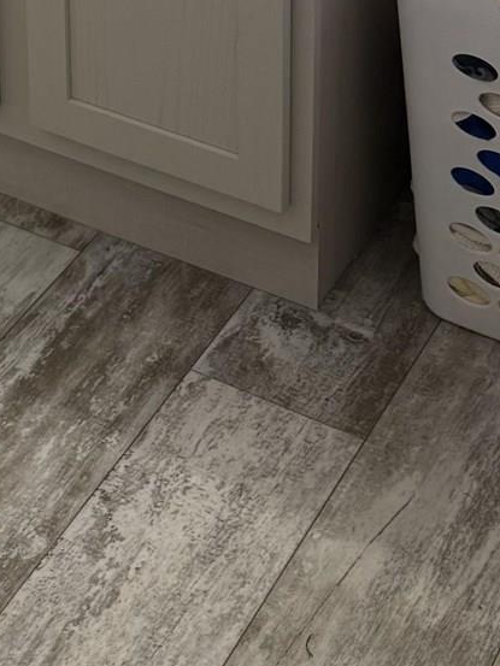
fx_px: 1925
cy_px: -453
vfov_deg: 16.9
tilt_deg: -12.9
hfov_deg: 13.8
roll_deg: +1.2
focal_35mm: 100
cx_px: -263
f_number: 1.78
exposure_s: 1/127
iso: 64
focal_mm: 6.76
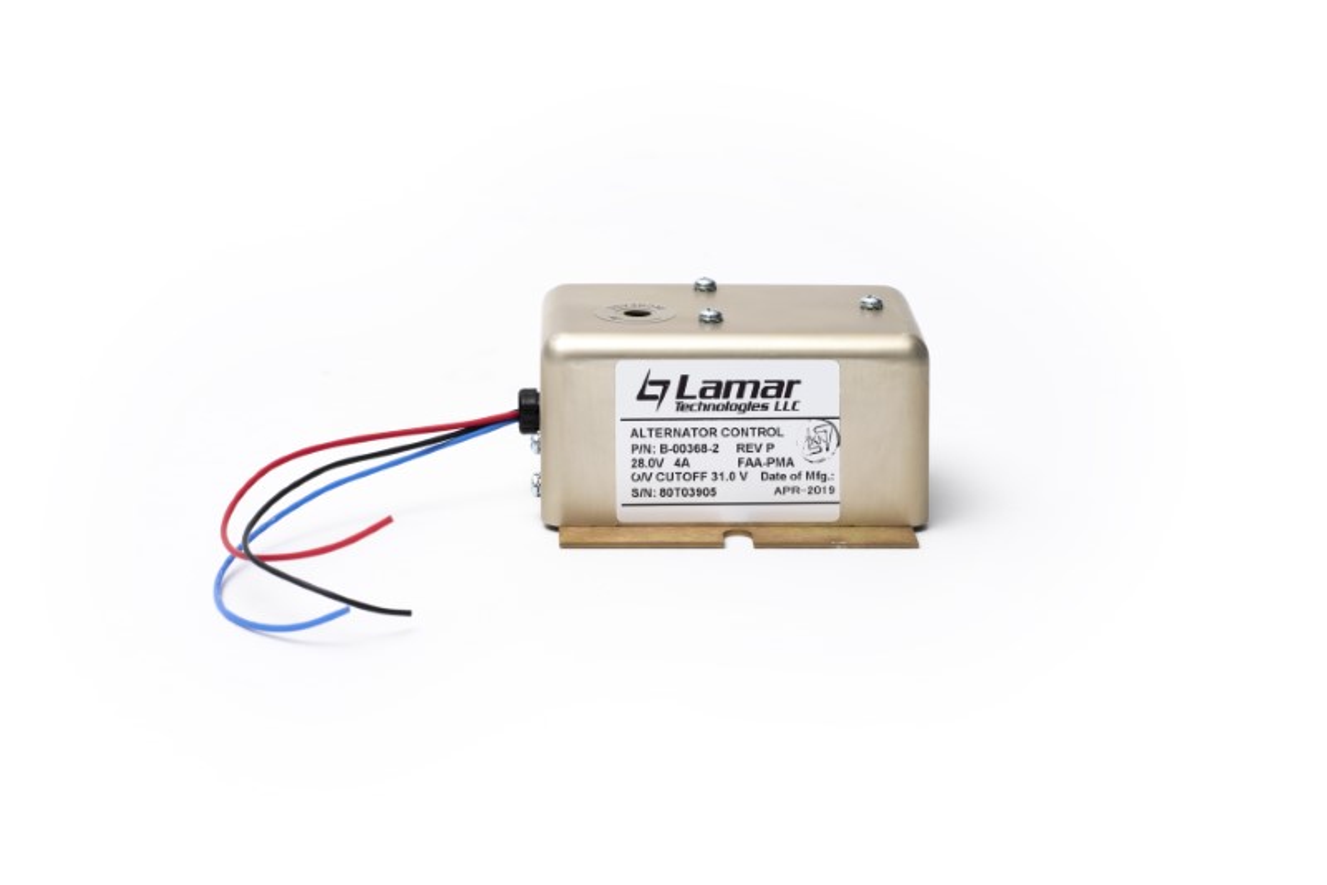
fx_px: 3134
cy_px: 442
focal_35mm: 85
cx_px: 664
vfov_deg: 16.1
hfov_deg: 23.9
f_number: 13
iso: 100
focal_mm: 85
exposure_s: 1/100
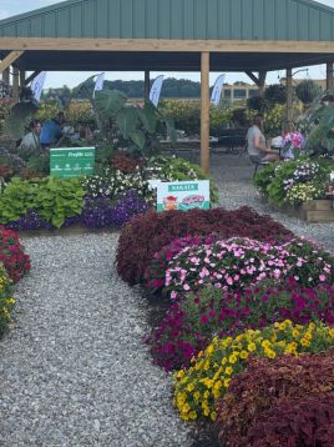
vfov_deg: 29.9
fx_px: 799
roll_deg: -1.3
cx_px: 272
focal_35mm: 62
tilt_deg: +1.5
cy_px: 49
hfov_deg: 23.2
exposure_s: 1/2778
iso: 50
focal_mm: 5.96
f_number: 1.6
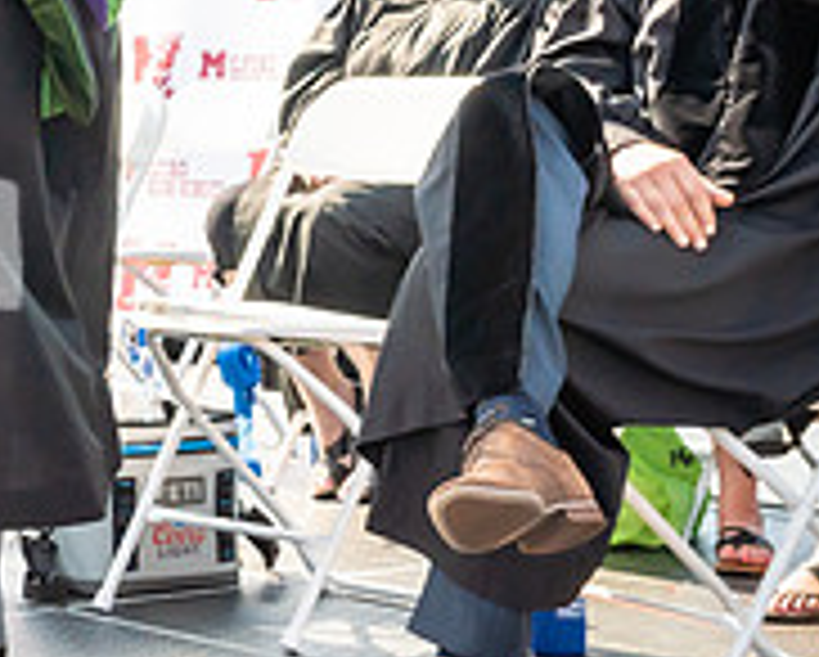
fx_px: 3421
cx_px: -254
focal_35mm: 141
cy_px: 72
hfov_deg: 13.2
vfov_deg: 10.9
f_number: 7.1
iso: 200
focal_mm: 27
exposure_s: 1/500
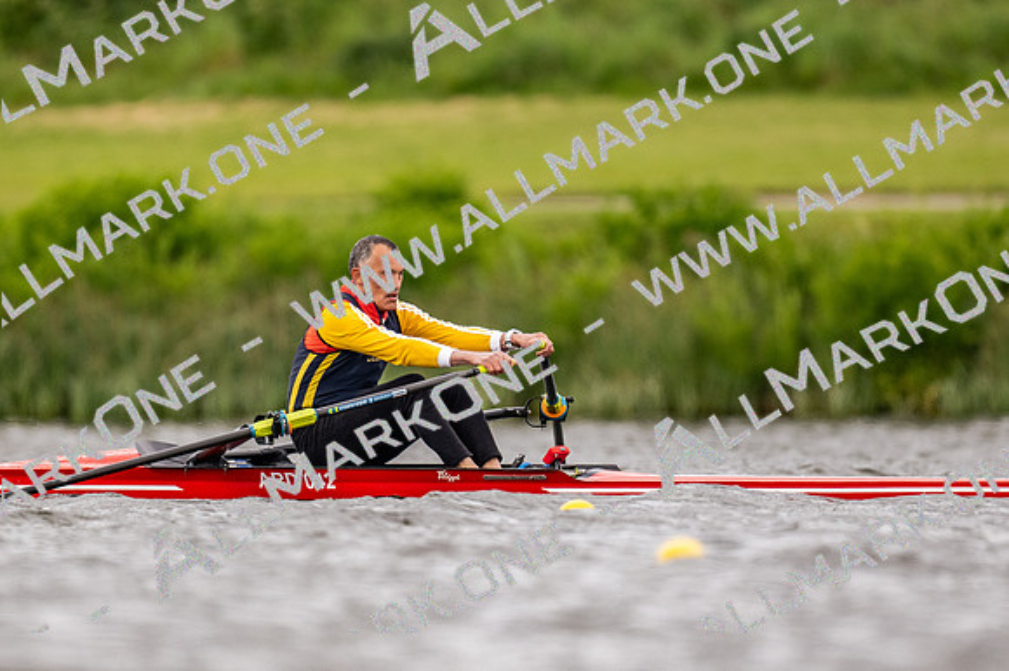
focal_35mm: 900
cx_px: 504
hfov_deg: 2.3
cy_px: 336
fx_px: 25210
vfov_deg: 1.5
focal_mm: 600
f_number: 4
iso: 640
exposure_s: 1/2500
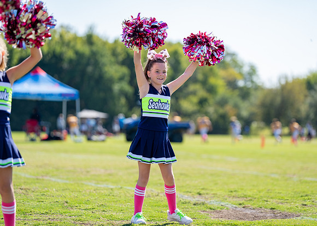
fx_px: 1392
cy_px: 112
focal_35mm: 155
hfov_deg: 13.0
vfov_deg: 9.3
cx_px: 167
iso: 200
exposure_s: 1/2000
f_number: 2.8
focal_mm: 146
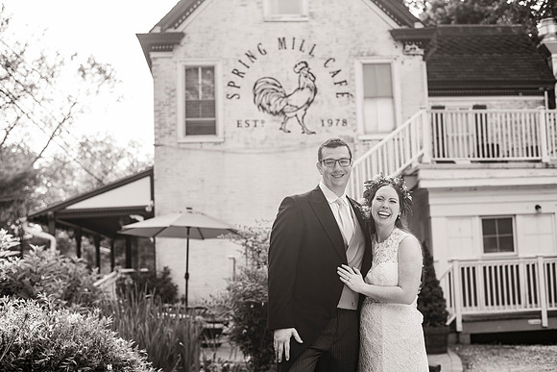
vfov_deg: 27.0
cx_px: 278
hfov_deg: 39.6
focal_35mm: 50
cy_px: 186
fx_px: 774
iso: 400
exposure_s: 1/1250
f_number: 3.2
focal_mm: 50
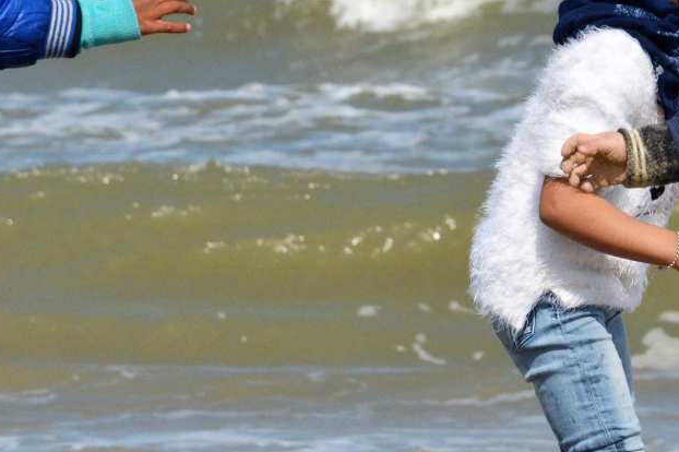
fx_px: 8585
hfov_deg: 4.5
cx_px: 539
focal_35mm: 455
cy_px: -64
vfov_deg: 3.0
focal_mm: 105
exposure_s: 1/4000
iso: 800
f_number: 9
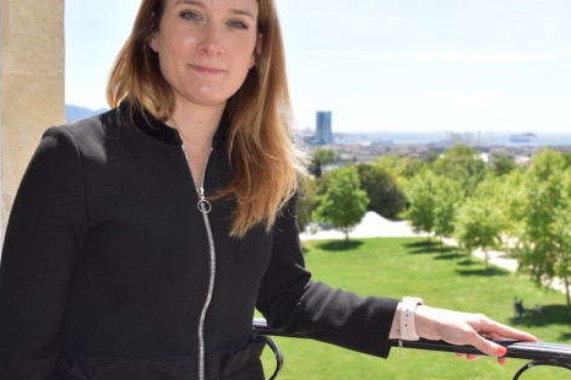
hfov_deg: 34.4
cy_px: 147
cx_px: 335
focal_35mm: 58
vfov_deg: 23.3
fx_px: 919
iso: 100
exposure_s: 1/200
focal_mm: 30
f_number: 7.1
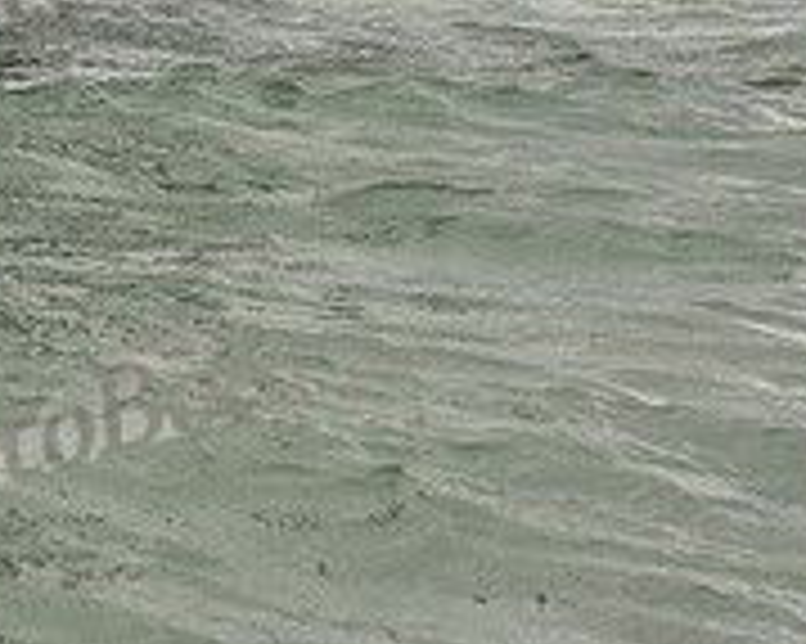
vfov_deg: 4.8
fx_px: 7605
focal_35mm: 319
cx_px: -419
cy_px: -214
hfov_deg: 6.0
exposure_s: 1/800
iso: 320
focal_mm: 105
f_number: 10
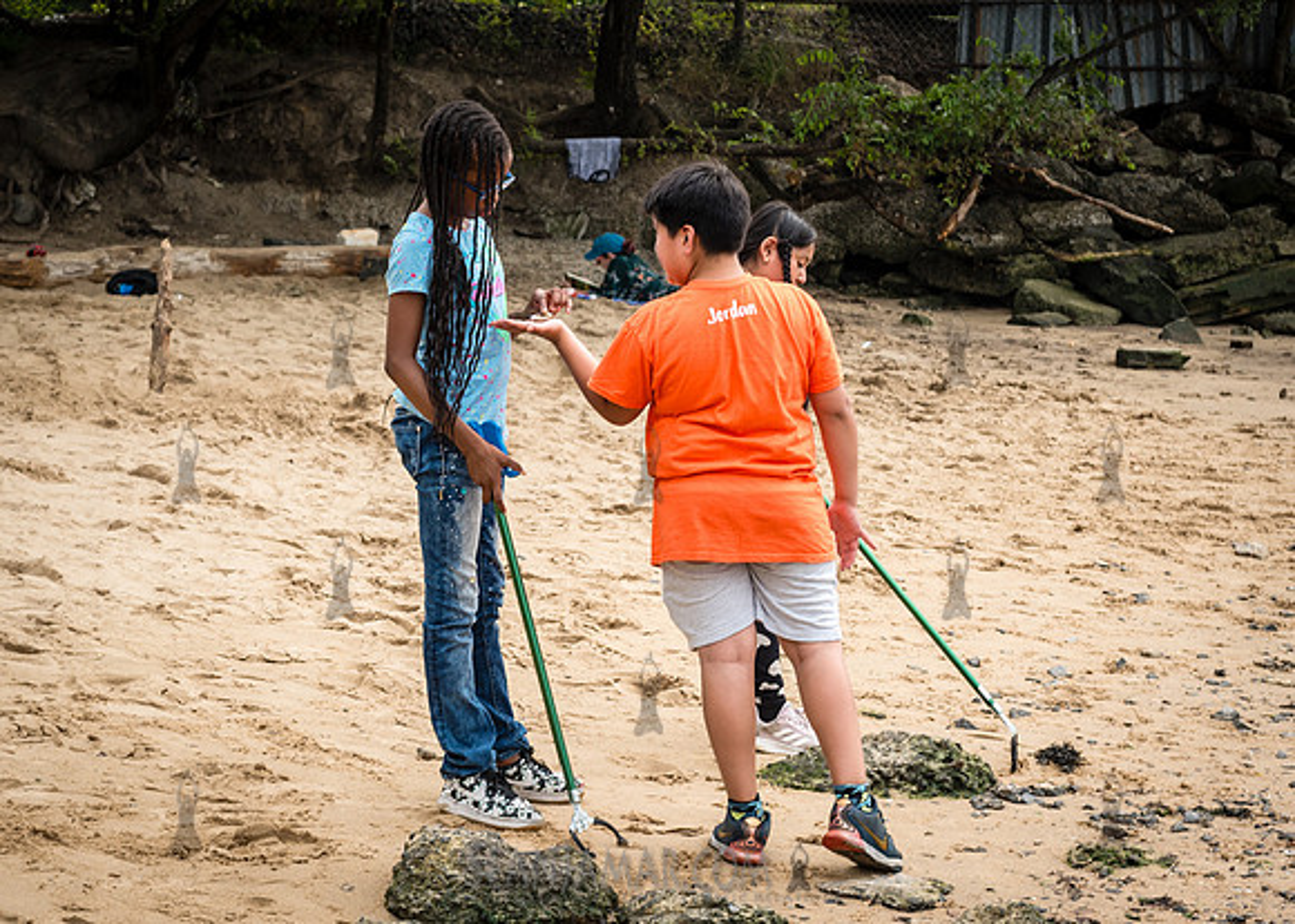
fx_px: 3456
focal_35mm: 94
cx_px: 479
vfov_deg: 15.2
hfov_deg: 21.2
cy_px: 280
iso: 200
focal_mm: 62
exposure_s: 1/400
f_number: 5
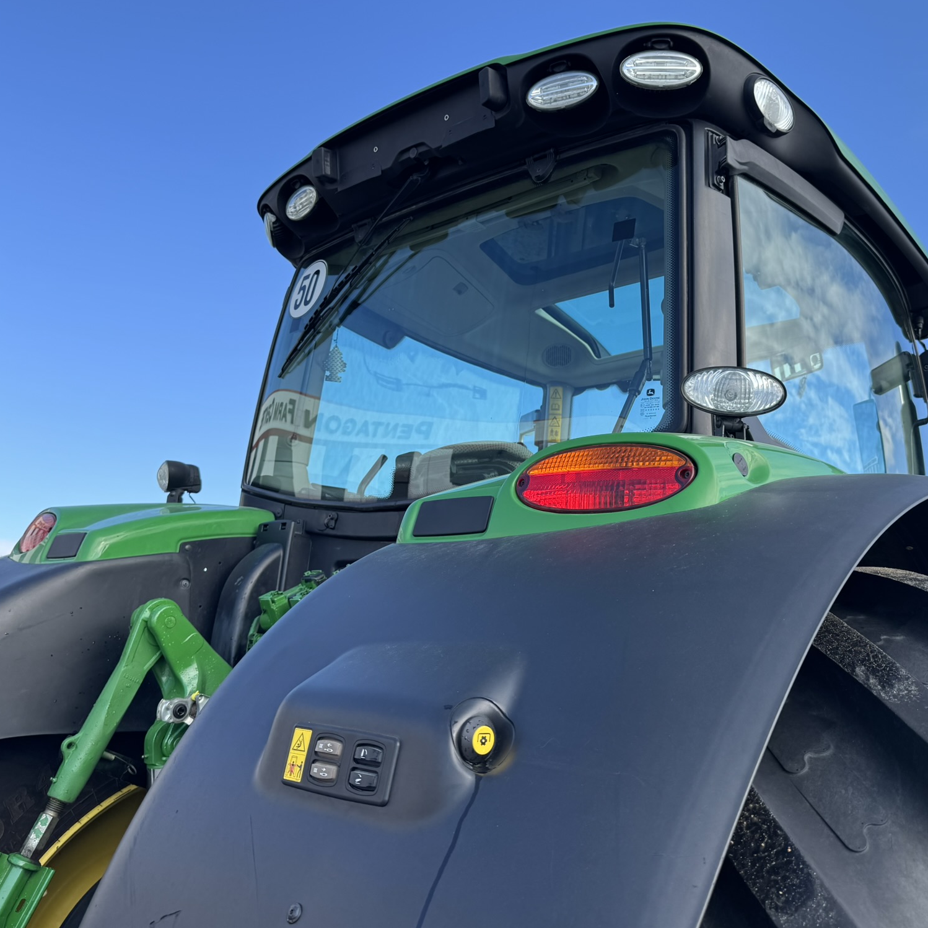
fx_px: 880
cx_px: 546
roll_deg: -3.5
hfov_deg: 55.3
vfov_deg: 55.6
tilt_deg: +12.9
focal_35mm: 29
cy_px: 458
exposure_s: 1/1637
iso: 80
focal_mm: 6.76
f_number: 1.78
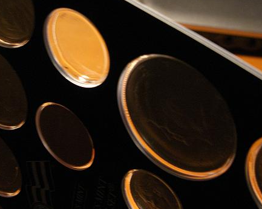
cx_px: 103
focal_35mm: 81
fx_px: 628
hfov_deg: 23.5
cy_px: 83
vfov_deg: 18.9
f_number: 7.1
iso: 200
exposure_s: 1/15
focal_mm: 14.2
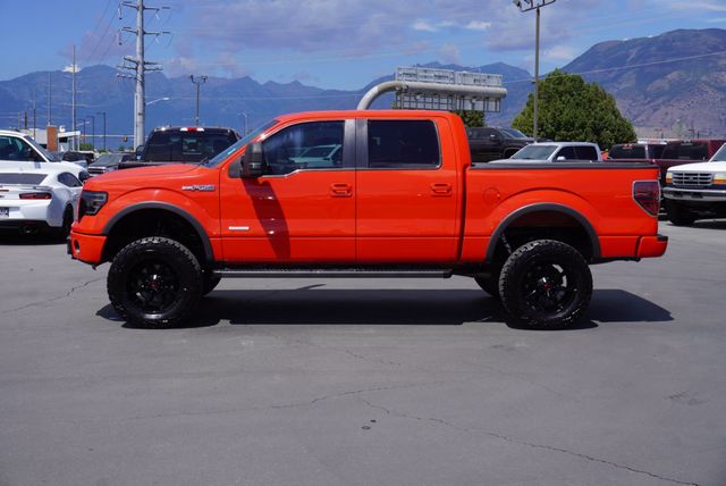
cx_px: 363
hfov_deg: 44.9
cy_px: 243
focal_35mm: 44
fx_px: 878
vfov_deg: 30.9
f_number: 11
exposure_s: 1/160
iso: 100
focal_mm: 29
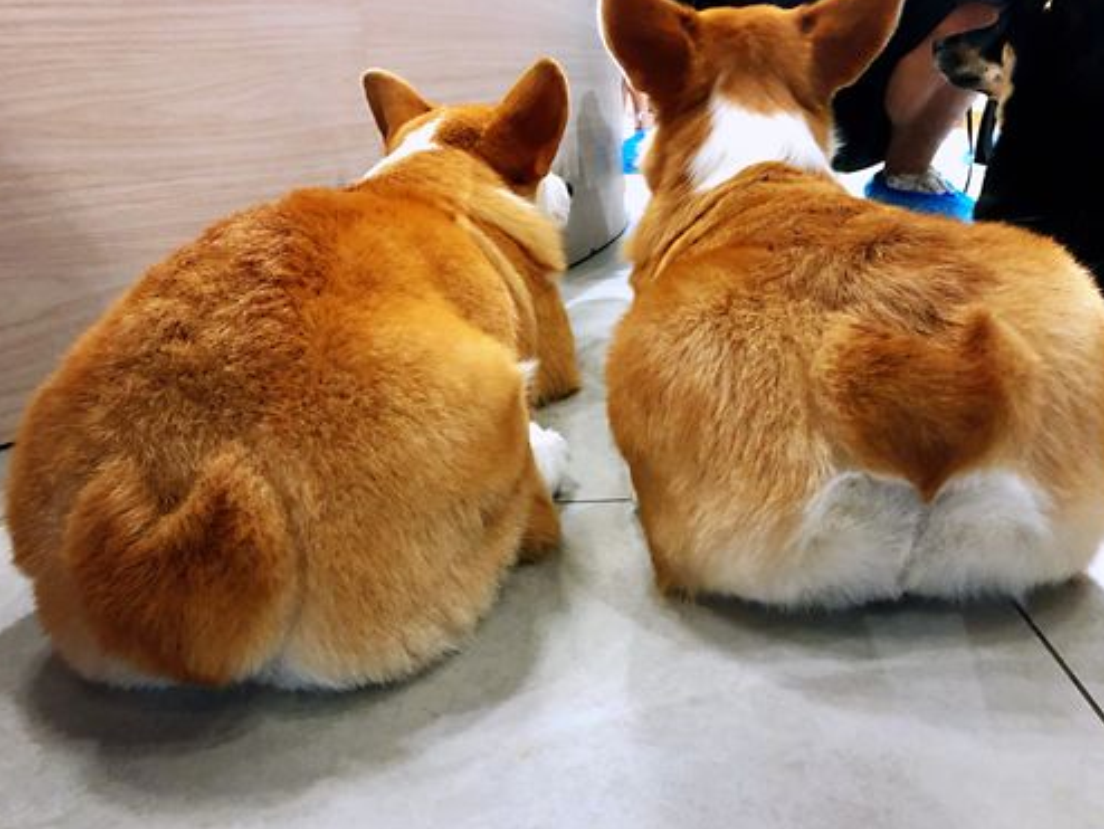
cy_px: 407
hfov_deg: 61.6
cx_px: 552
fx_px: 925
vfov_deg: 48.3
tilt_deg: -16.9
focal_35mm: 29
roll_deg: +4.9
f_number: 1.8
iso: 400
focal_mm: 4
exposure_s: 1/50
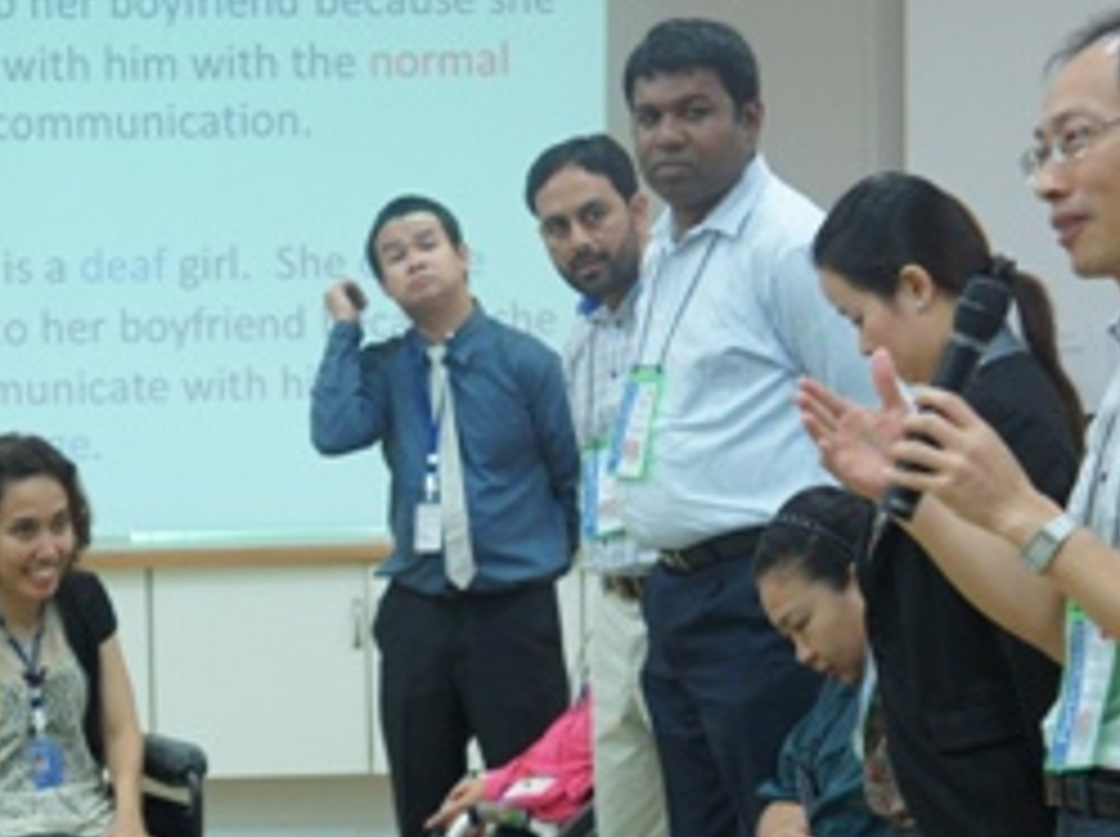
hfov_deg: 16.8
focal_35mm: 117
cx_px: 369
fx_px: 3776
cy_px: 634
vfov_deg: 12.6
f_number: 5
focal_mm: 45
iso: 1600
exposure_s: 1/80
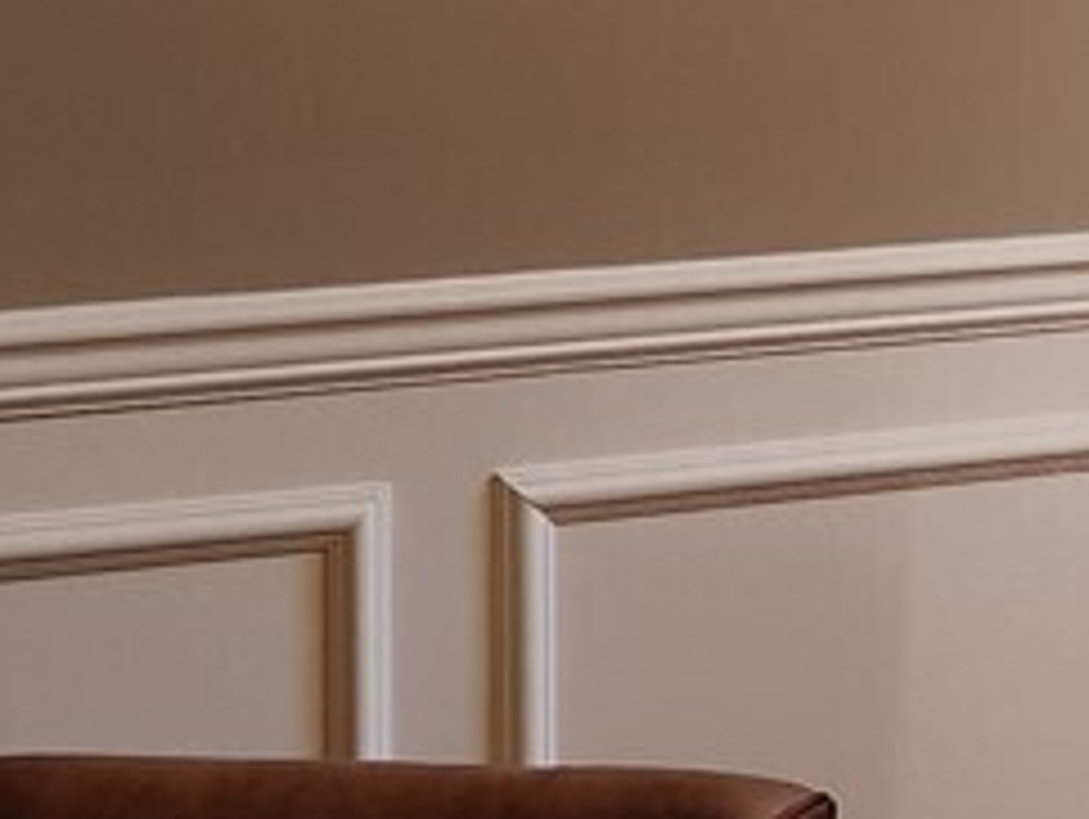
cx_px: 2156
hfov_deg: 11.7
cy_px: -194
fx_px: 4787
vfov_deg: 9.6
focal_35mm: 152
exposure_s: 1/120
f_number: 1.8
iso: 125
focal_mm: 5.4
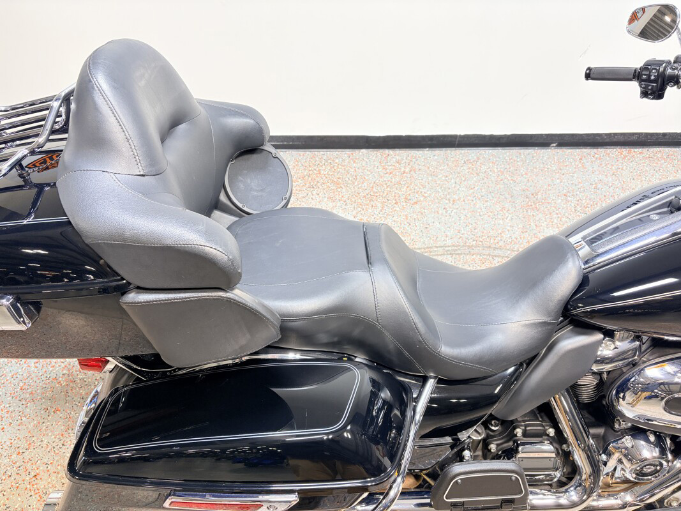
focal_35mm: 26
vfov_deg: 53.1
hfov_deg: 67.3
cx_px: 340
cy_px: 256
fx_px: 511
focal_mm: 5.96
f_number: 1.6
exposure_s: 1/120
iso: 80
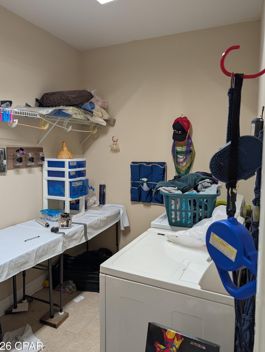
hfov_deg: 53.1
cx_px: 122
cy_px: 173
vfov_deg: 67.2
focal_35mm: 26
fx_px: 265
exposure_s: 1/60
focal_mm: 6.9
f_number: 1.68
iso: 52
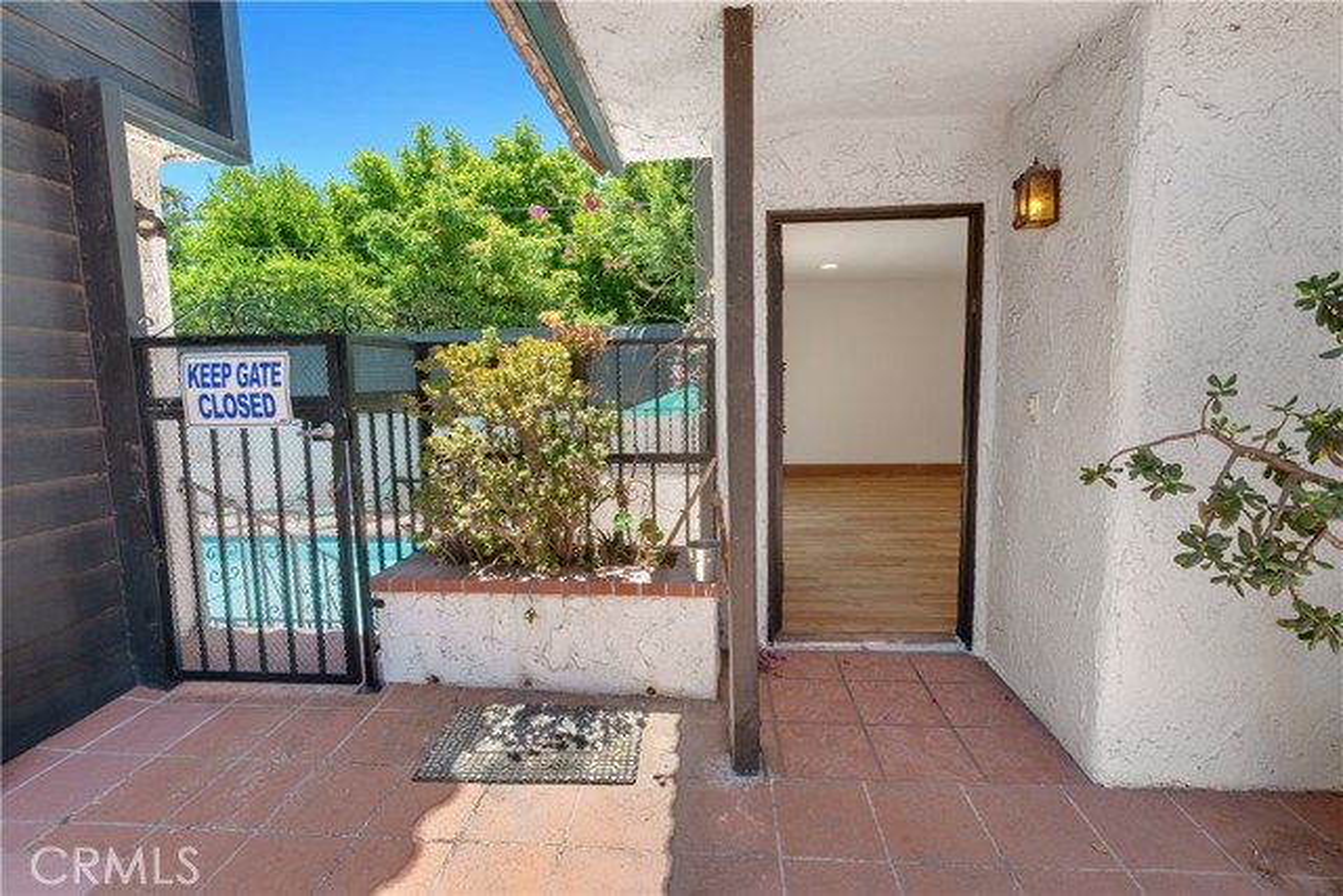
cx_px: 672
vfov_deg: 73.8
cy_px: 448
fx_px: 597
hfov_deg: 96.7
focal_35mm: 16
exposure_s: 1/2.5
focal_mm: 16
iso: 100
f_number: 10
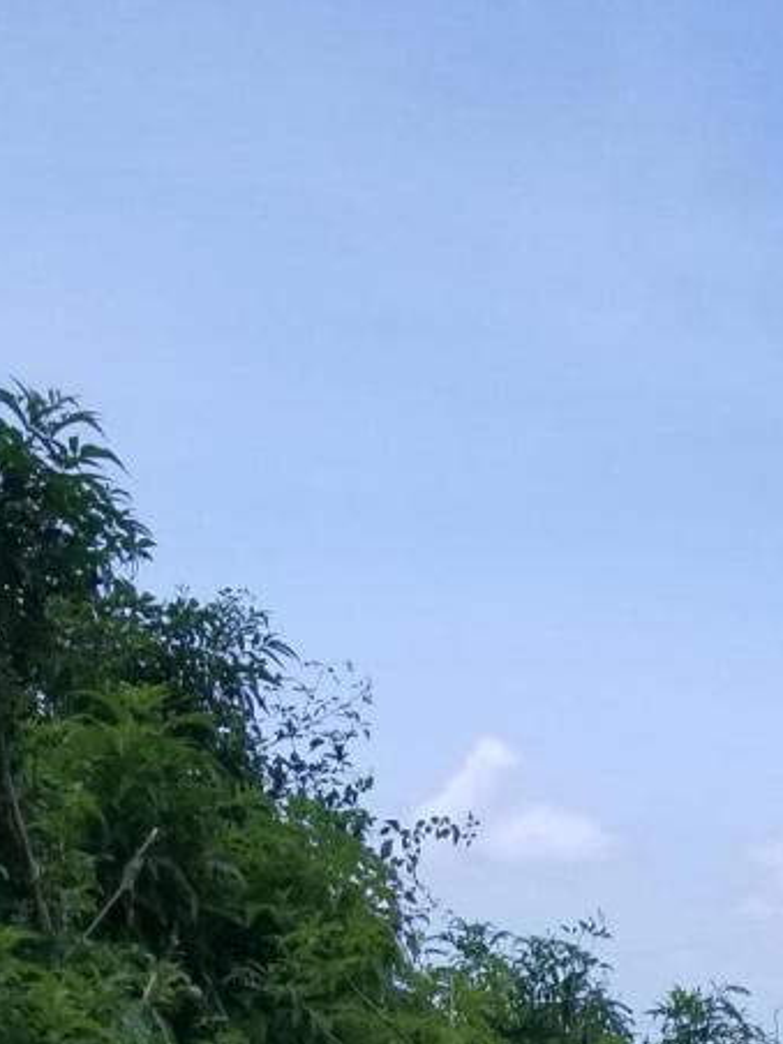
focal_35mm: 115
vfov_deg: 14.2
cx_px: 1132
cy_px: 2118
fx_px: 3468
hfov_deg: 12.3
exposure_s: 1/2160
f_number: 1.7
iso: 50
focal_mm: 4.3
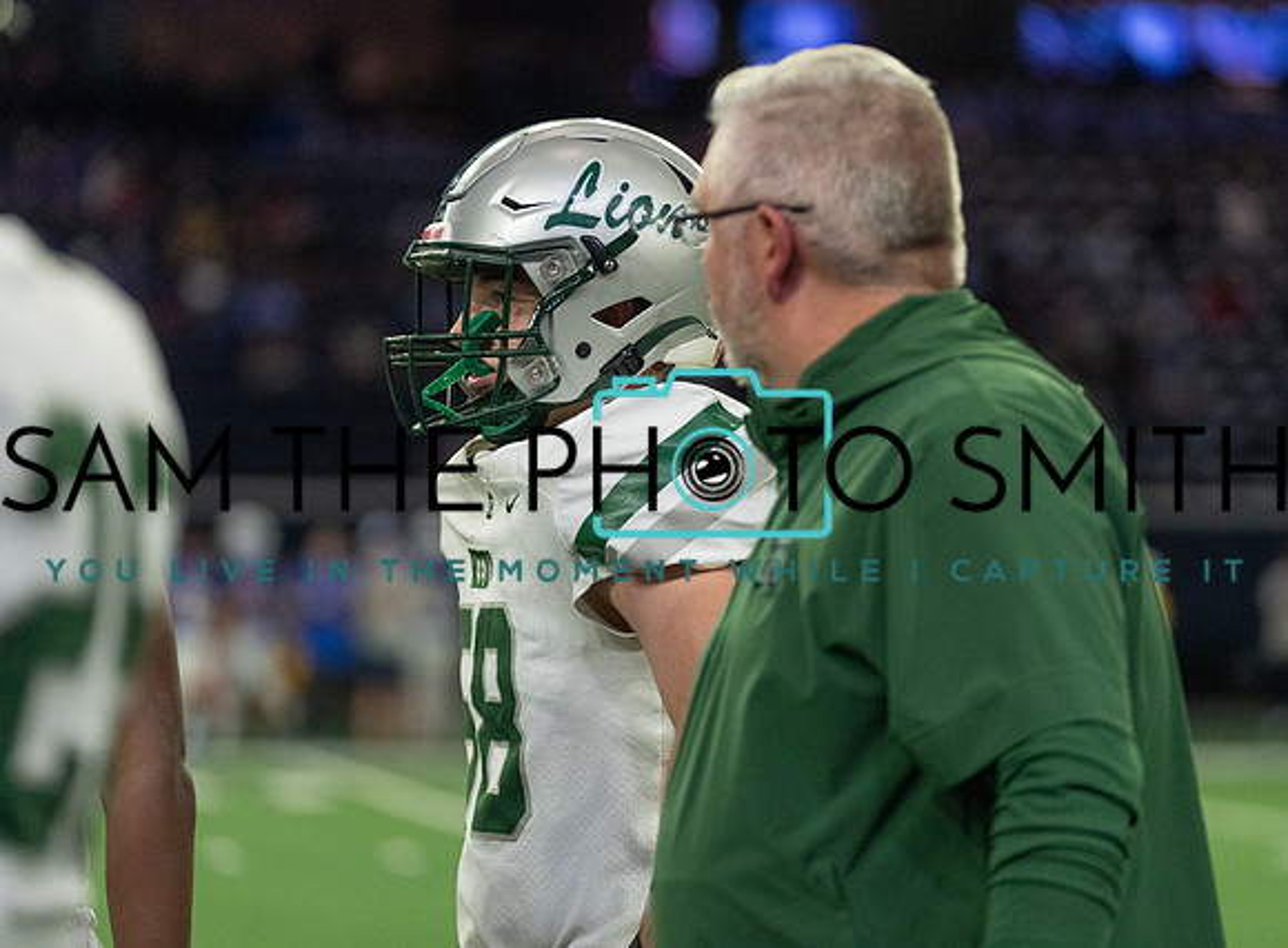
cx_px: 673
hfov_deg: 11.6
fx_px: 6335
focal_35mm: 171
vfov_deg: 8.6
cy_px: 416
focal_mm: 143
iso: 4000
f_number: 2.8
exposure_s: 1/1250
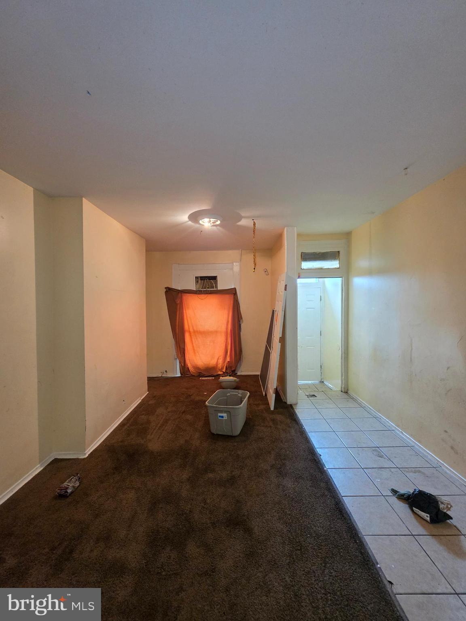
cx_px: 233
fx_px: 233
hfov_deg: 89.9
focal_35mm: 13
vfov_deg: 106.2
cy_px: 310
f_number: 1.9
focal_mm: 2.2
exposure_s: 1/60
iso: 250
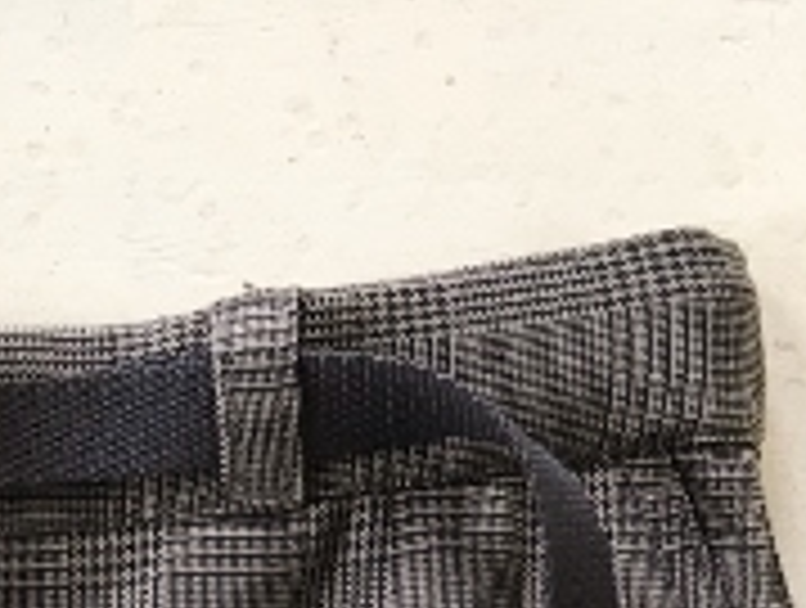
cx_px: -9
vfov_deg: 14.0
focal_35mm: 97
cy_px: 1009
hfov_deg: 19.6
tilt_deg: -88.8
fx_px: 2263
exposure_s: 1/30
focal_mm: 4.15
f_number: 2.2
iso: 25
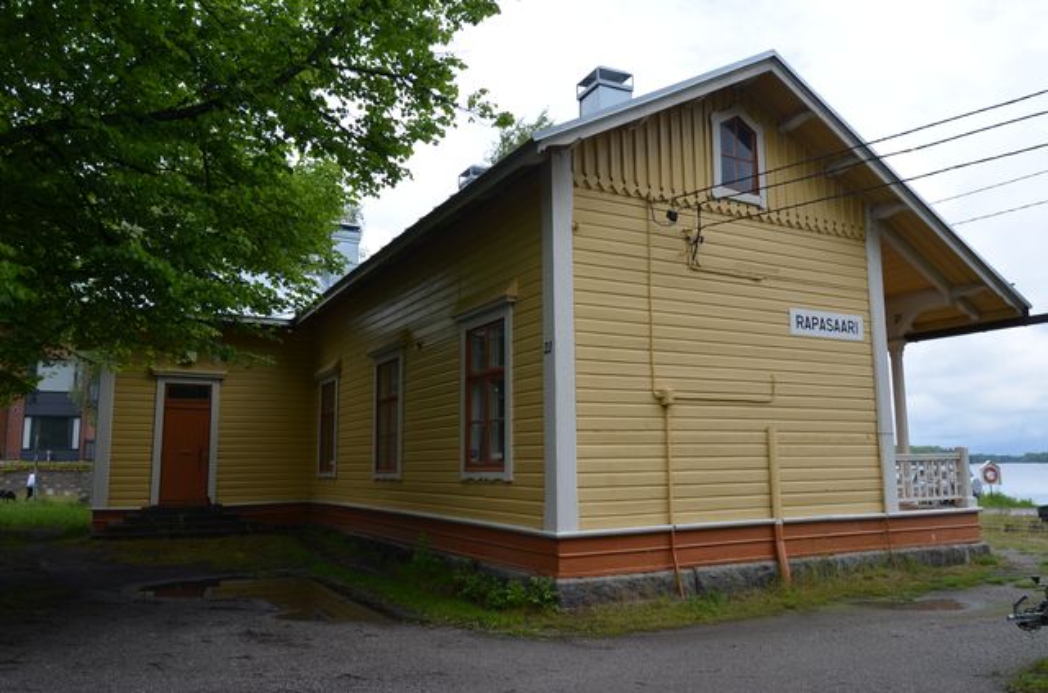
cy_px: 346
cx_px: 524
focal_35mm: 27
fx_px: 784
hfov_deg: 67.5
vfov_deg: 47.7
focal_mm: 18
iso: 125
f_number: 8
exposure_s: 1/250
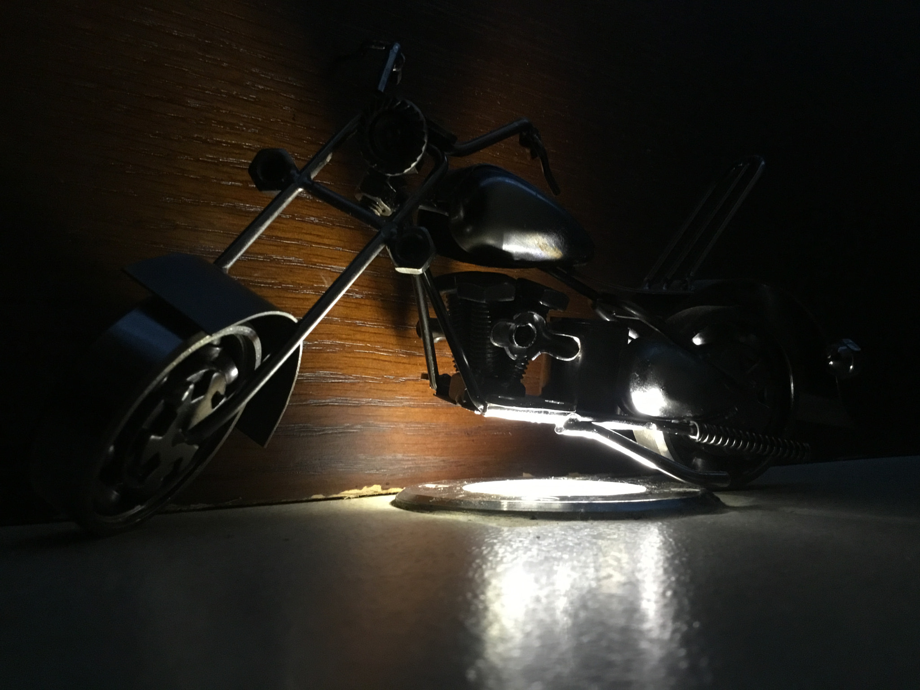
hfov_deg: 58.4
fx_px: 824
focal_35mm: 31
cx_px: 460
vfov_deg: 45.4
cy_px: 345
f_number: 2.4
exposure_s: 1/33
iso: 160
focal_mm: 3.3
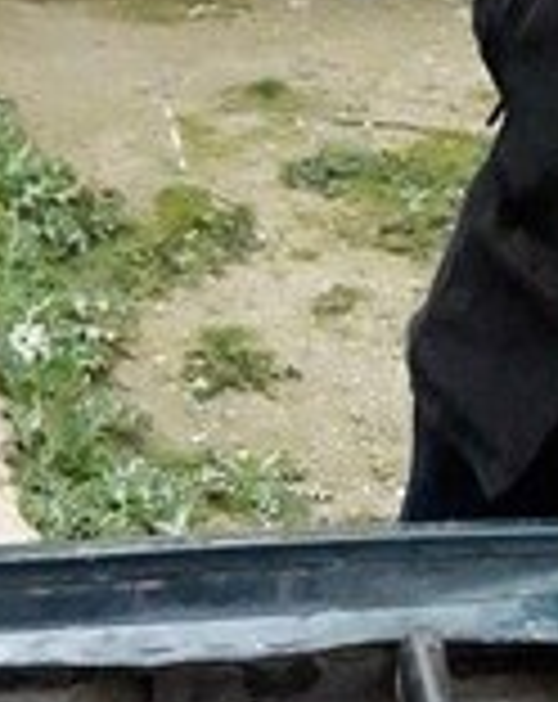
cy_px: 972
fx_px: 1741
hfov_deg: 17.3
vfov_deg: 20.4
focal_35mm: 84
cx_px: -130
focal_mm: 3.6
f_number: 1.9
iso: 800
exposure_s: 1/5525
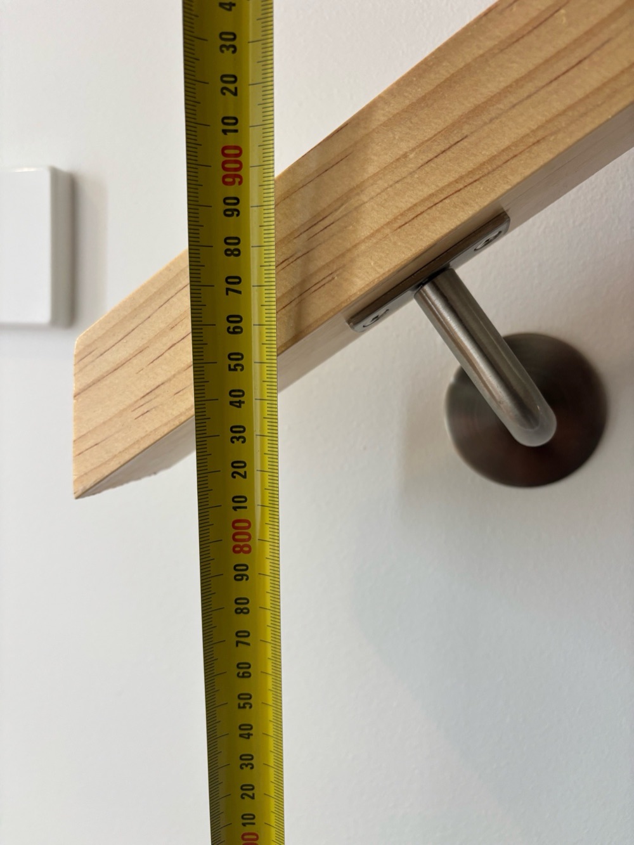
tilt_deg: -6.6
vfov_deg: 67.3
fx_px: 635
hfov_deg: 53.1
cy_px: 422
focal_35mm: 26
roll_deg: -1.9
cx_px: 317
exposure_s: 1/100
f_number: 1.6
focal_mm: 5.96
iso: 125
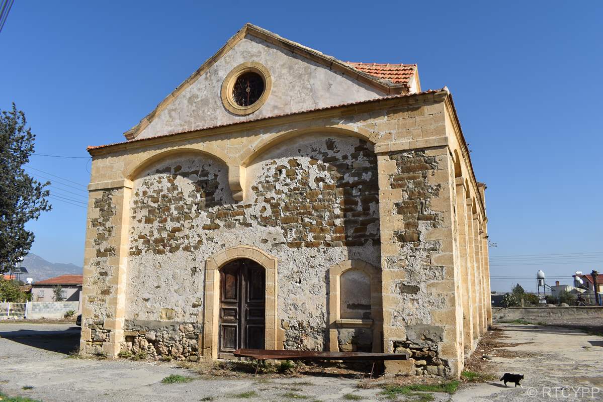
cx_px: 302
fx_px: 452
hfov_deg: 67.4
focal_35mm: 27
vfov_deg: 48.0
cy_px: 201
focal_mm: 18
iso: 100
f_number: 9
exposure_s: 1/320
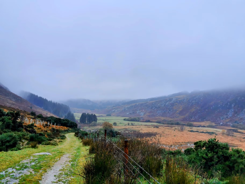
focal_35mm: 27
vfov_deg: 51.4
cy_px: 92
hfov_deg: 65.3
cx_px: 122
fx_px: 191
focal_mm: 5.56
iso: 50
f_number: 1.6
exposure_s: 1/100
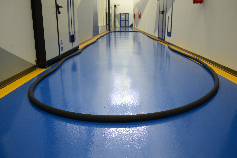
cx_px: 118
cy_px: 79
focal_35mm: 30
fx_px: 197
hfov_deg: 61.9
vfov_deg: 43.6
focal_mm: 20
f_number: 4.5
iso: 200
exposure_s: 1/20
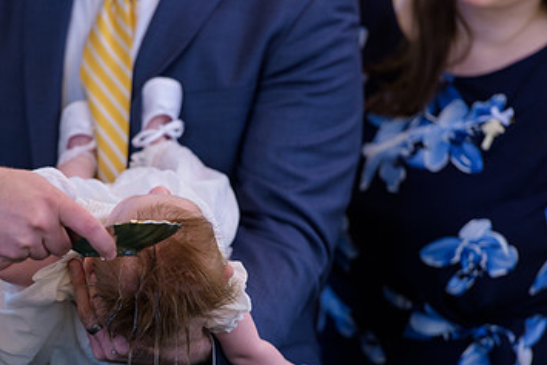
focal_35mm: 310
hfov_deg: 6.6
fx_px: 4712
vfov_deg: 4.4
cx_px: 176
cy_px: 250
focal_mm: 190
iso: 1000
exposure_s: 1/200
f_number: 3.2
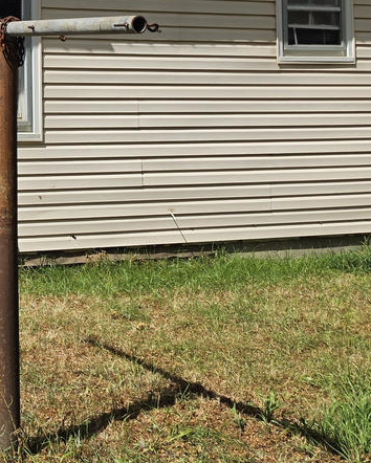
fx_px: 1070
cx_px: -187
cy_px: -14
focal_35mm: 78
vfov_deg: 23.3
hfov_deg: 17.6
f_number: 1.4
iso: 50
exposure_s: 1/7939
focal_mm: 6.5
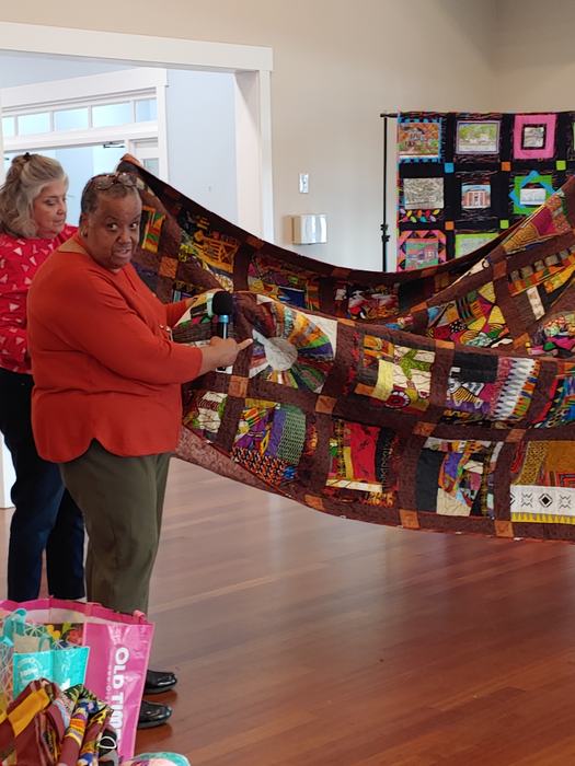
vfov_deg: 33.8
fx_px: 1262
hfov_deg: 25.7
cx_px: 288
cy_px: 383
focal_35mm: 57
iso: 150
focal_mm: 4.23
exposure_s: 1/60
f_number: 1.5
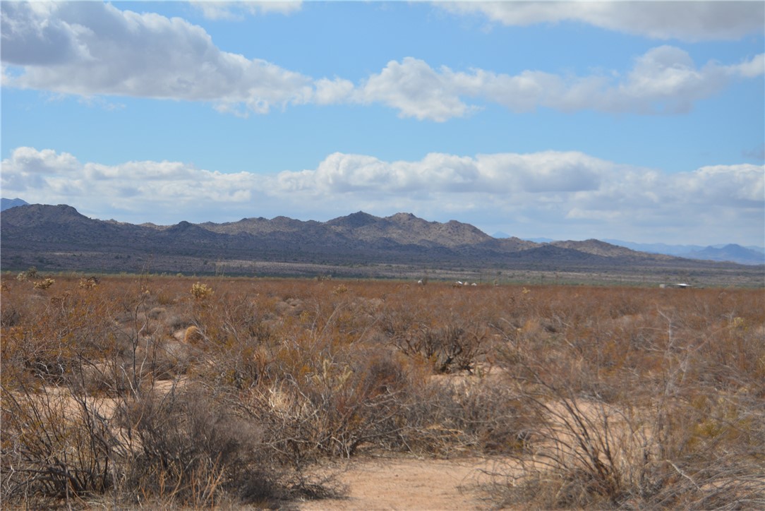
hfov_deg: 24.6
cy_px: 256
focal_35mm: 82
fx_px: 1754
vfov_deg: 16.6
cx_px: 382
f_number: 8
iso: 400
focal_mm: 55
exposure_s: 1/2000
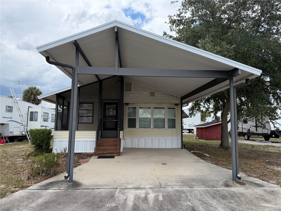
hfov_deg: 71.6
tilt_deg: +5.8
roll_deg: -0.8
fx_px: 195
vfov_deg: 56.8
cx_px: 140
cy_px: 106
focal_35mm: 24
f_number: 1.78
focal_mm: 6.76
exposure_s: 1/3953
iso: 100
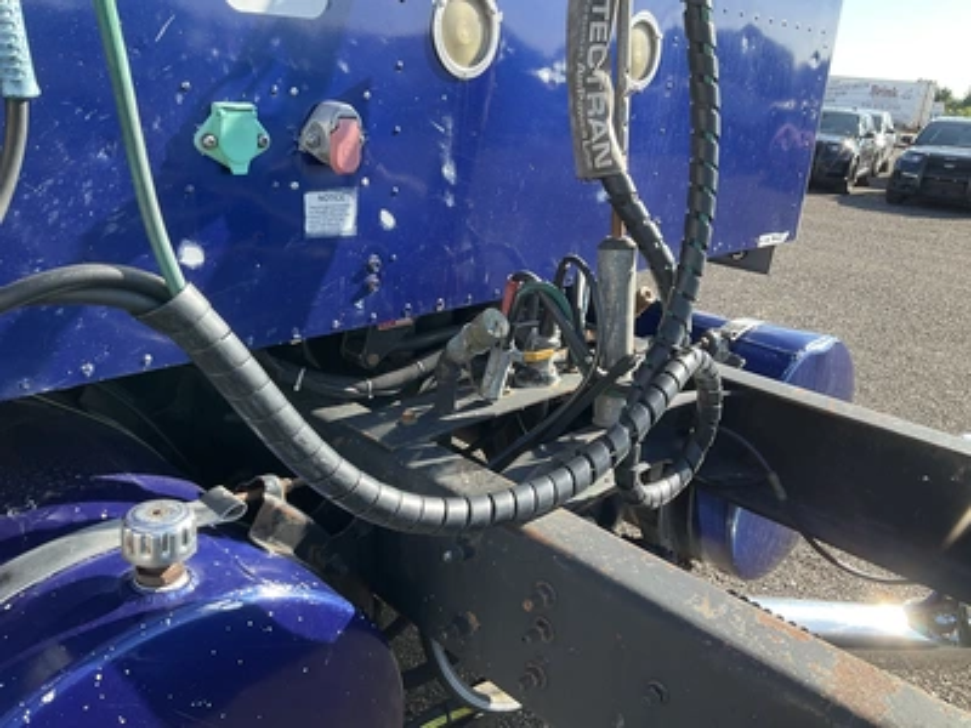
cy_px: 364
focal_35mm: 29
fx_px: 813
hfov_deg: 61.7
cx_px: 486
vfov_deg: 48.2
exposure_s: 1/270
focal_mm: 3
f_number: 1.8
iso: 25
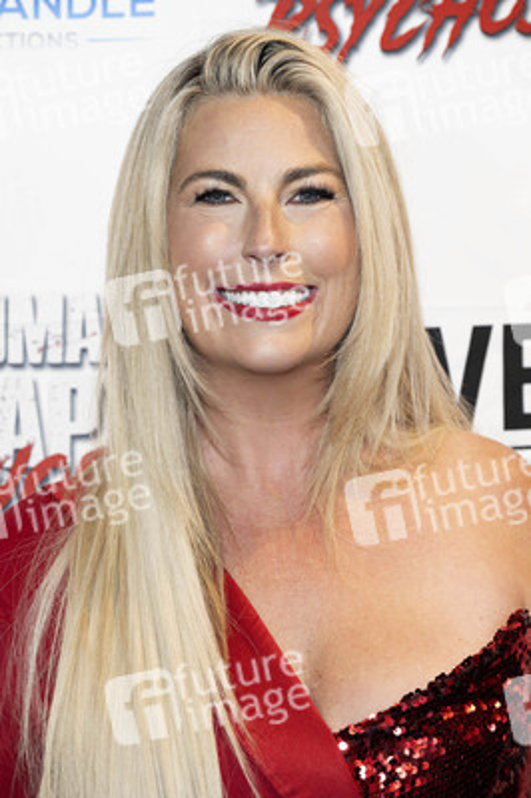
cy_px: 399
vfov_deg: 19.5
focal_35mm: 105
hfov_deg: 13.0
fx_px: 2327
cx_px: 266
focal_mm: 105
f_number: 5.6
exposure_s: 1/200
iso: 800
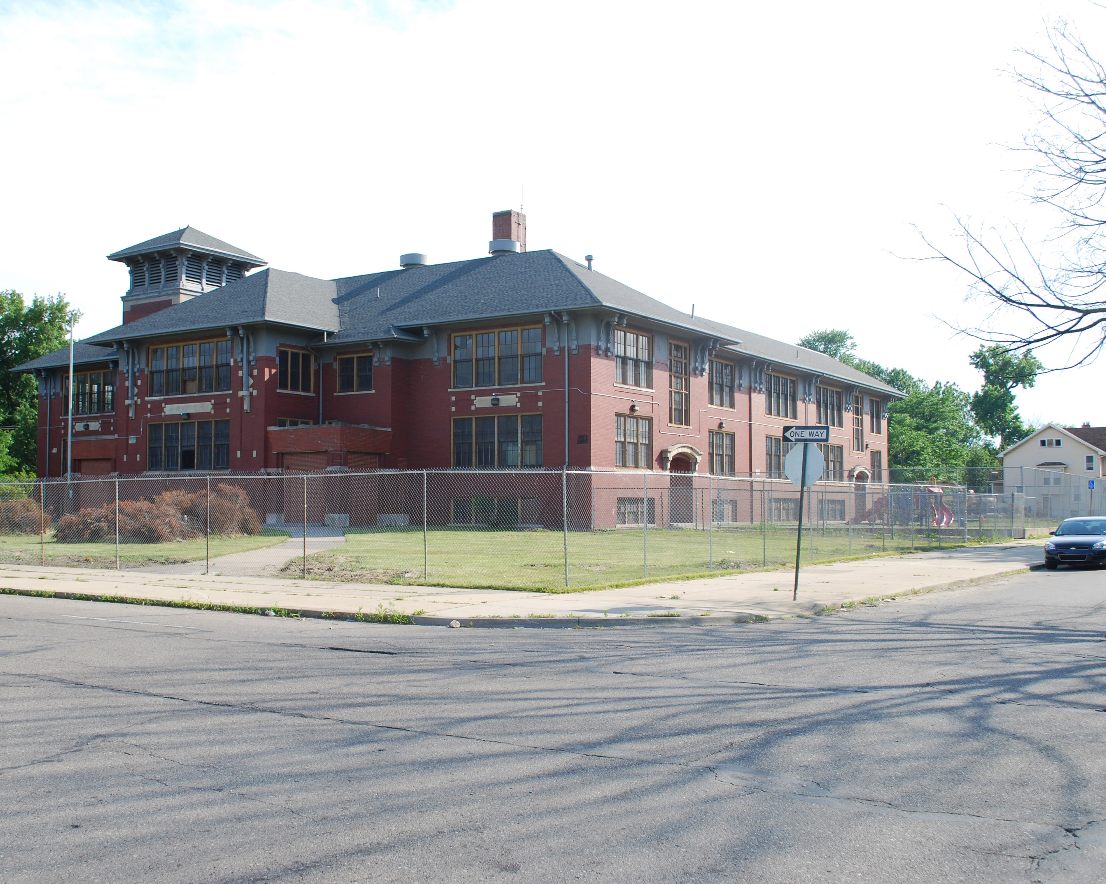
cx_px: 493
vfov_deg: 39.2
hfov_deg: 47.9
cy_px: 435
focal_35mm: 38
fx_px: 1244
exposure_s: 1/160
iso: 100
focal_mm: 22
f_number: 6.3
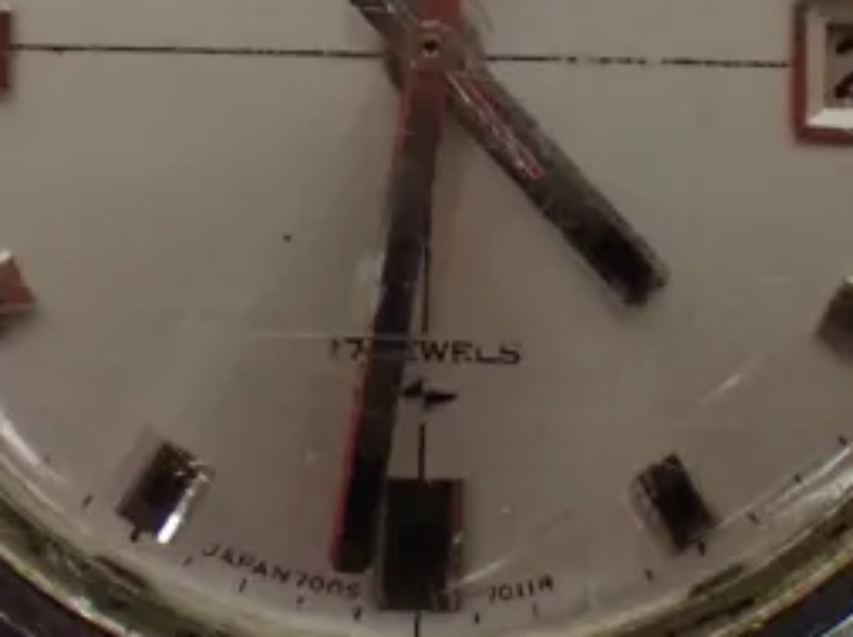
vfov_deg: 8.6
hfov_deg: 11.6
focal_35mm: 171
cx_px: 553
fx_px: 4208
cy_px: 165
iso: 800
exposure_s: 1/160
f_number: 3.3
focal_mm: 9.65
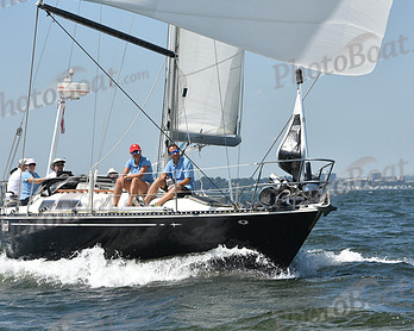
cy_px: 136
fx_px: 1763
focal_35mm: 144
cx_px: 212
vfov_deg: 10.7
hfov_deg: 13.4
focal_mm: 92
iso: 250
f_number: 7.1
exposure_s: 1/1250
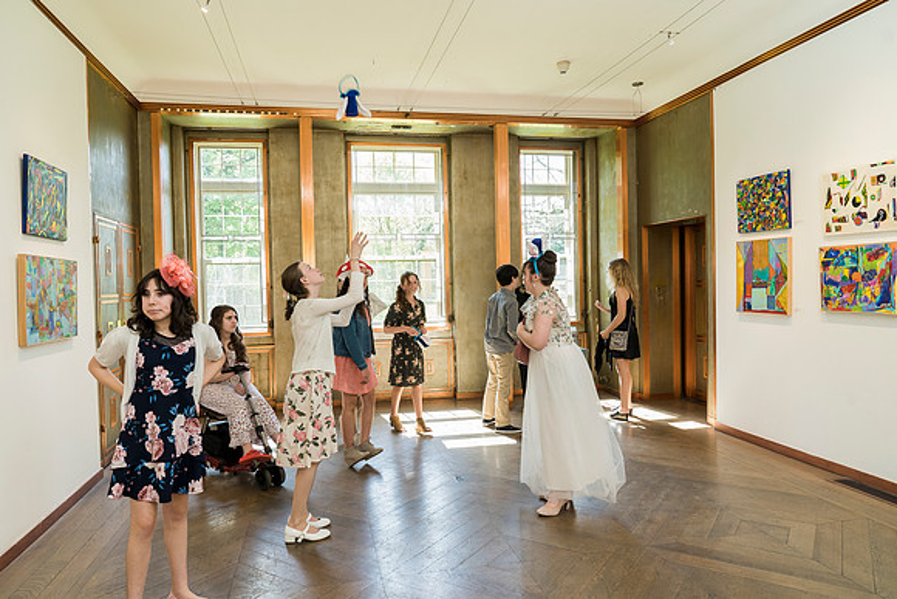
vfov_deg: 53.2
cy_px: 300
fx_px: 598
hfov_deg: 73.7
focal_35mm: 24
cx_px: 448
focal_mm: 24
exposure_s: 1/125
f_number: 5
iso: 1250
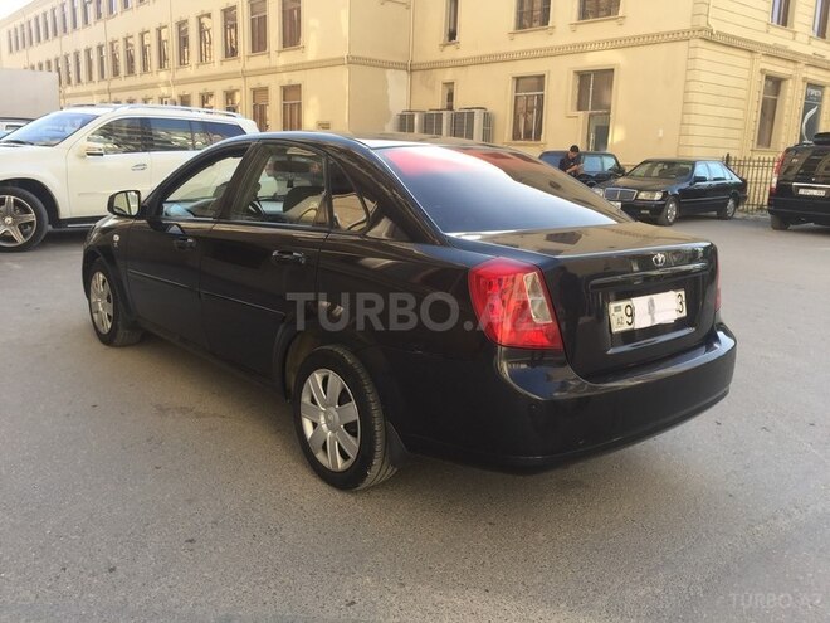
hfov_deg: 61.7
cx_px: 415
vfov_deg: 48.2
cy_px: 312
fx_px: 695
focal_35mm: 29
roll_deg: -2.0
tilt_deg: -12.6
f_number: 2.2
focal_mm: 4.15
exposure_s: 1/380
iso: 32
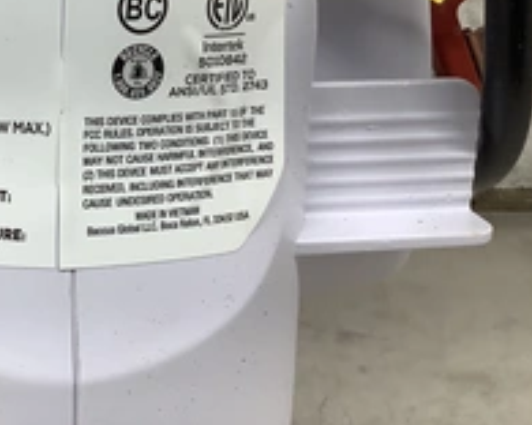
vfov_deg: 24.3
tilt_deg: -15.3
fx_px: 976
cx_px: 27
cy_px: 106
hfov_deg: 28.9
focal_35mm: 62
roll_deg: +0.3
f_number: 2.4
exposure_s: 1/100
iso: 64
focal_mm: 3.3
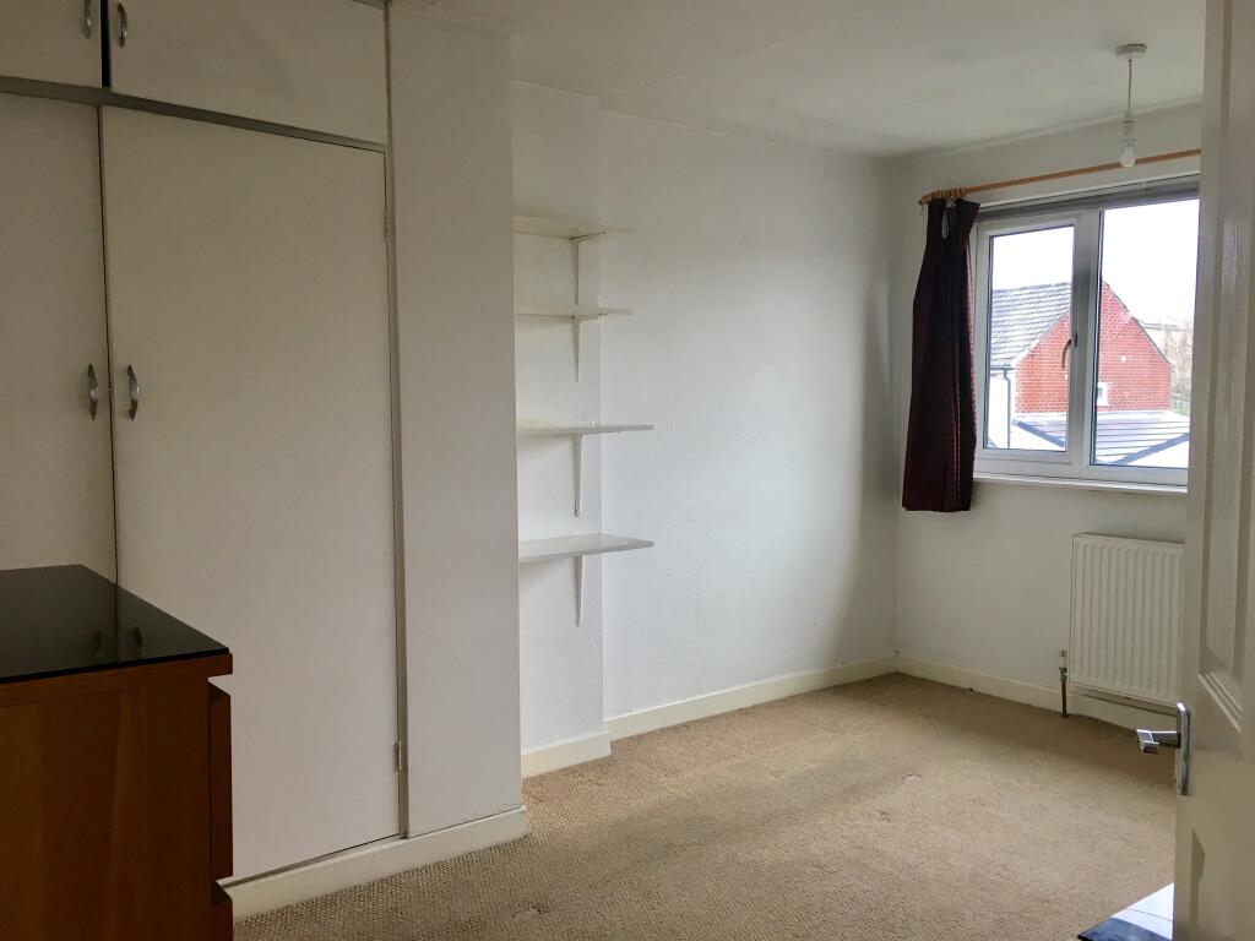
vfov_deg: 48.2
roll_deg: -0.2
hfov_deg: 61.7
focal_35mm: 29
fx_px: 1051
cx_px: 628
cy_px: 470
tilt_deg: -5.2
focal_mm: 4.15
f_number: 2.2
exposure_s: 1/33
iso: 25
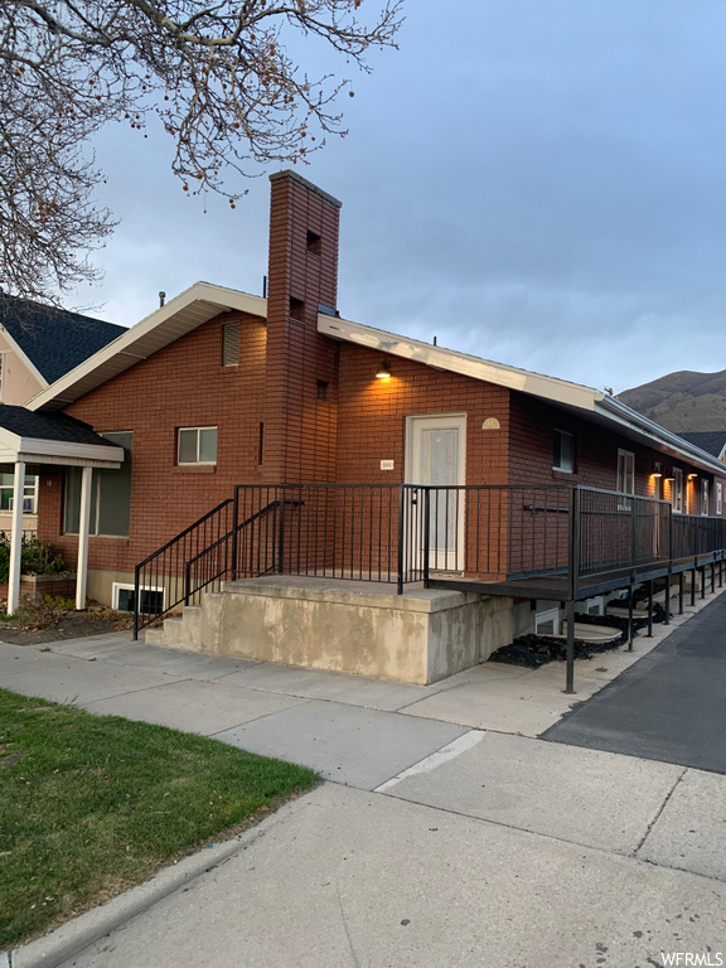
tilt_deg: +3.1
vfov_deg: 67.3
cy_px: 484
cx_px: 363
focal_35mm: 26
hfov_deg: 53.1
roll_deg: -1.5
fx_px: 727
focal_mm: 4.25
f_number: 1.8
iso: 100
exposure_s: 1/81
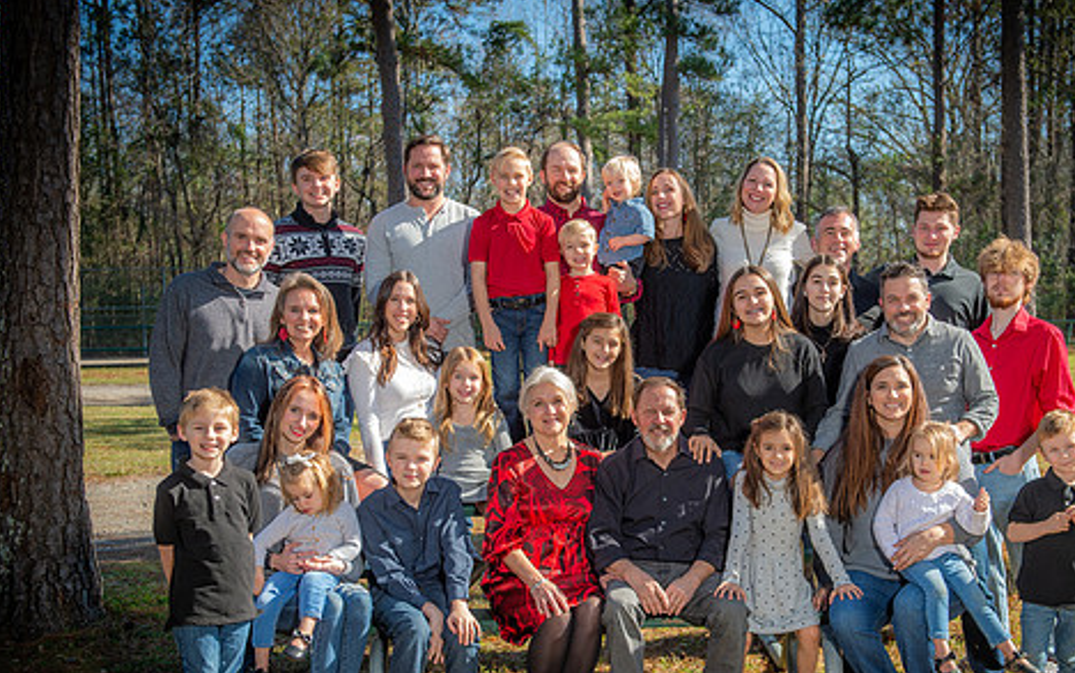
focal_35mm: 53
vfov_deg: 24.4
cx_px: 620
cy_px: 425
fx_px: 1553
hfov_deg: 38.1
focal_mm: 42
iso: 80
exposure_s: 1/250
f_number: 5
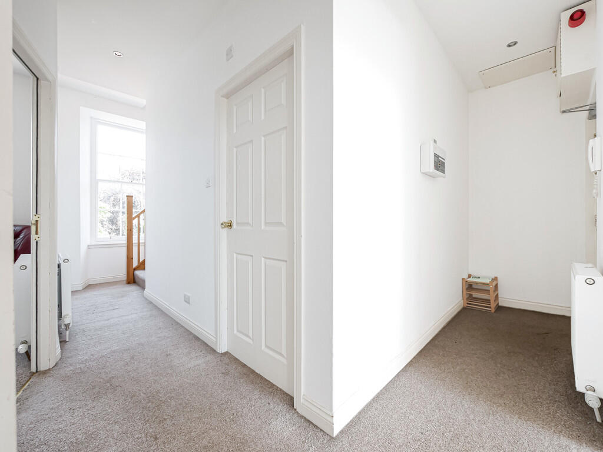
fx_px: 244
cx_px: 302
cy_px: 226
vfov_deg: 85.7
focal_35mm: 14
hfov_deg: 102.1
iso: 320
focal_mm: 7
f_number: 4
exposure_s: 1/60
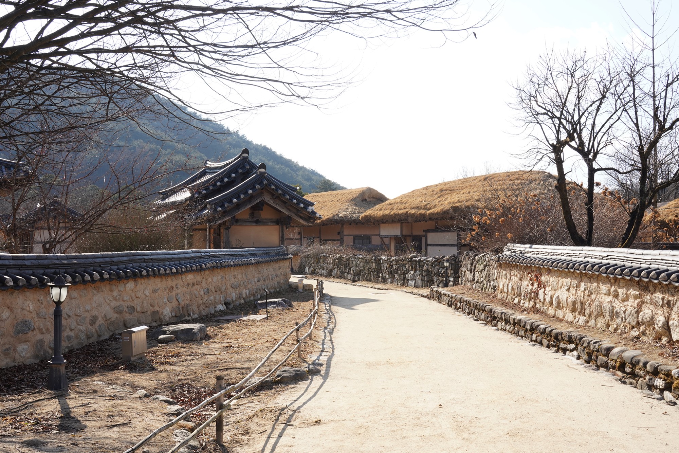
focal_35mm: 38
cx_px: 340
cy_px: 226
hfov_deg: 50.7
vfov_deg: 35.1
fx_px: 717
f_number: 18
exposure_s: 1/100
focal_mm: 38
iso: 400
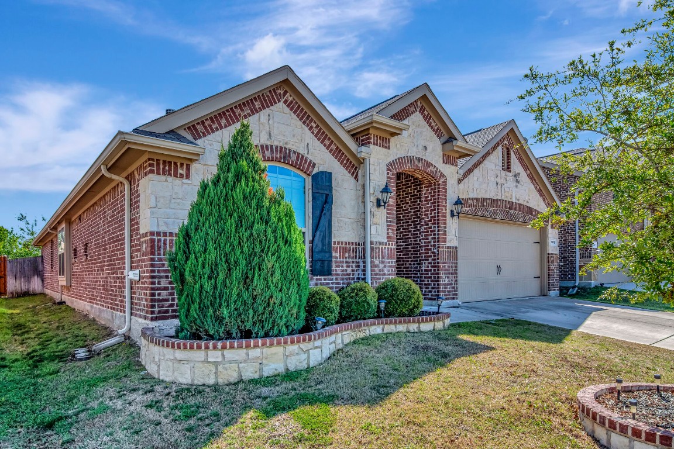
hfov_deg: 61.9
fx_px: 562
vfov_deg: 43.6
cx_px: 337
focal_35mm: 30
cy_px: 224
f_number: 11
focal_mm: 20
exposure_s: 1/500
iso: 320
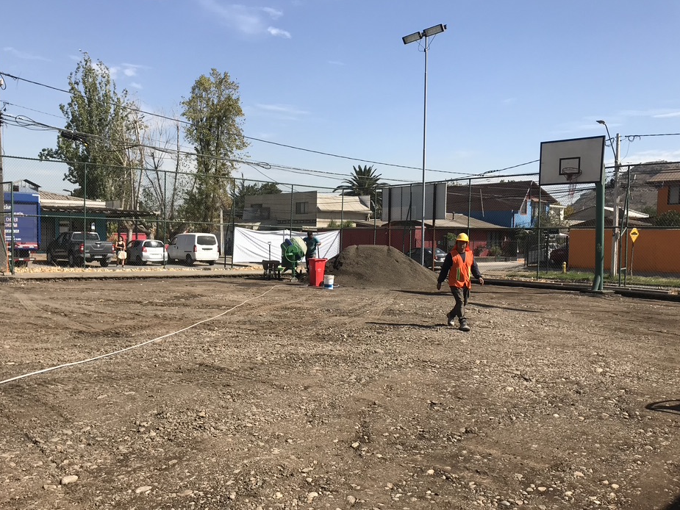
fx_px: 609
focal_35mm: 31
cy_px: 276
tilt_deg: -3.4
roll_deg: -1.0
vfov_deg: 45.4
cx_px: 326
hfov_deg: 58.3
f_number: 1.8
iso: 20
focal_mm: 3.99
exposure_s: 1/2457
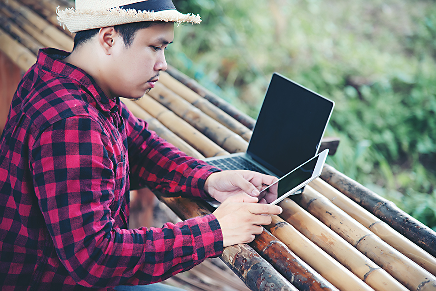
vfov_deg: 11.4
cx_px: 218
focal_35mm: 120
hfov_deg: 17.1
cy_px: 146
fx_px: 1454
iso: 200
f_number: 4
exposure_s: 1/160
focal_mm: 120
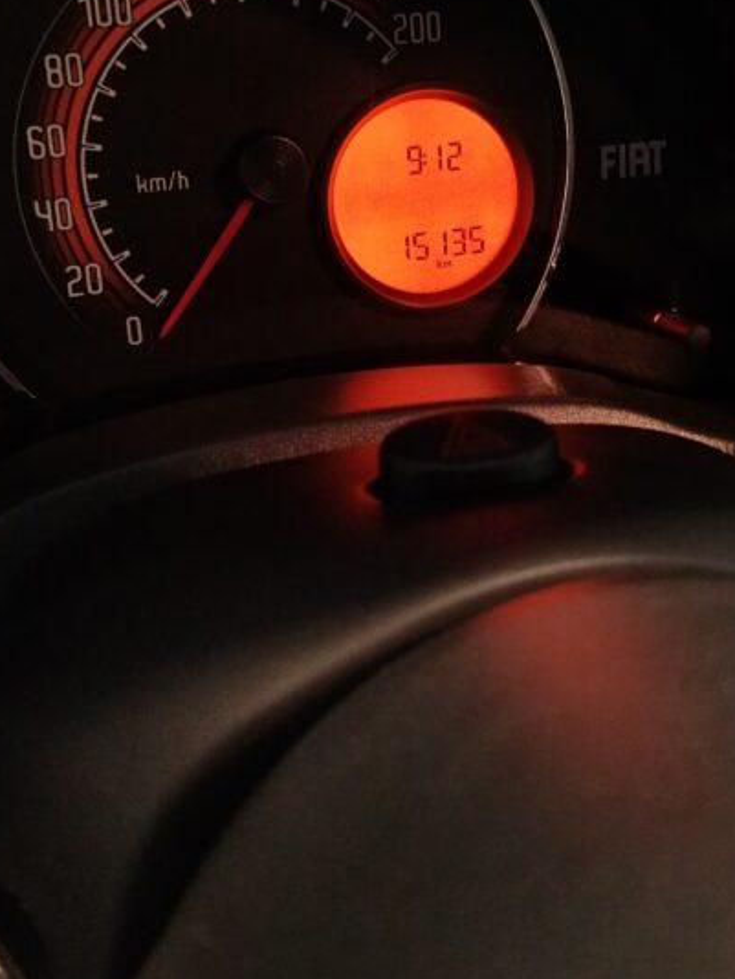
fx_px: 1301
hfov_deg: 31.4
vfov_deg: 40.9
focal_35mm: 46
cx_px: 449
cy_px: 354
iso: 3397
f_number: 1.75
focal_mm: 5.25
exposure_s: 1/50
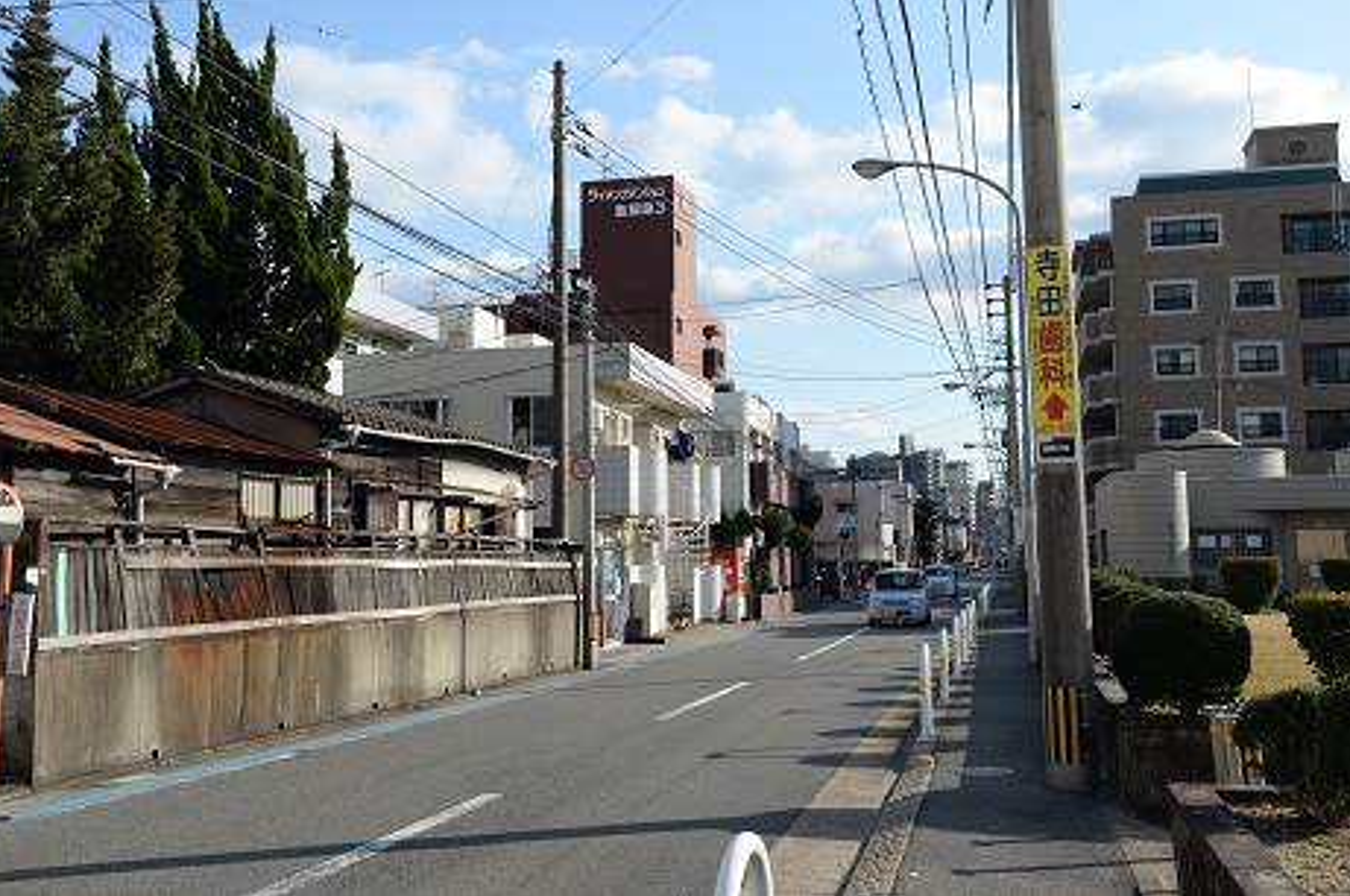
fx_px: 1423
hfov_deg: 50.7
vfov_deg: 34.9
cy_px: 413
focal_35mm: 38
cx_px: 653
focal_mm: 35
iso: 200
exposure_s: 1/500
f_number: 8
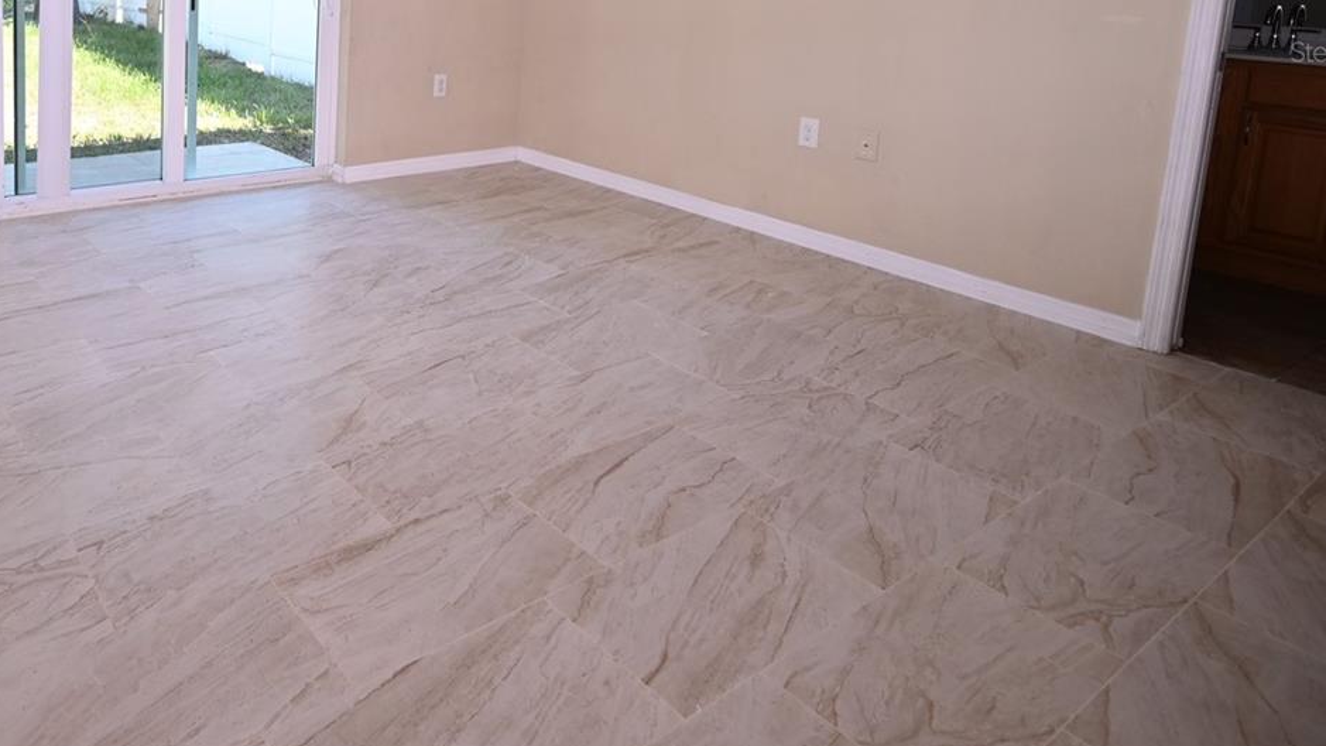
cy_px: 52
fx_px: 879
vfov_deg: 41.7
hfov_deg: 67.8
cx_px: 287
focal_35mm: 25
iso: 400
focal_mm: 14
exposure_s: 1/250
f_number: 4
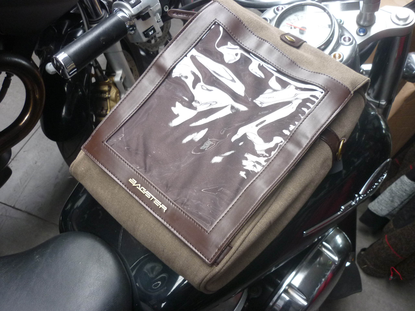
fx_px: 396
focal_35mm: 33
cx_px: 208
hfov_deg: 55.4
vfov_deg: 42.9
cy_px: 156
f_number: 2.8
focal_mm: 5.5
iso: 200
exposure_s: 1/30
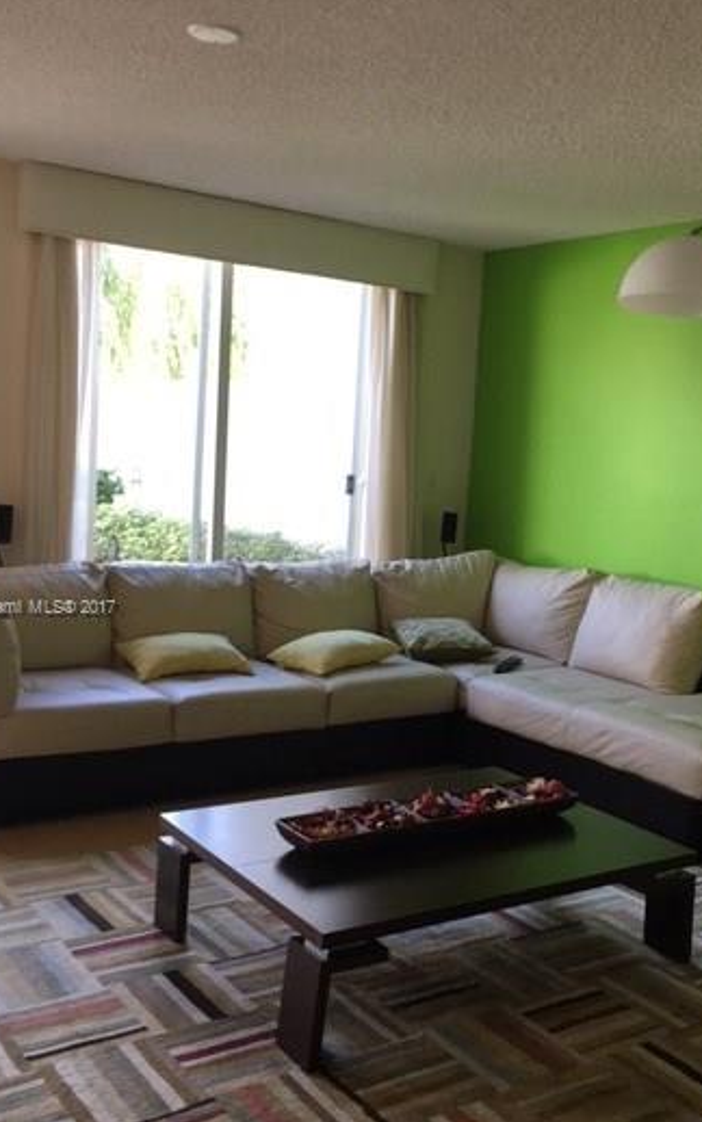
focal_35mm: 38
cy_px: 609
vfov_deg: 51.5
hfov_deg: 33.6
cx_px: 388
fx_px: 1163
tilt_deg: -8.5
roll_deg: -3.3
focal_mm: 4.15
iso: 25
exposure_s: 1/33
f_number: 2.2
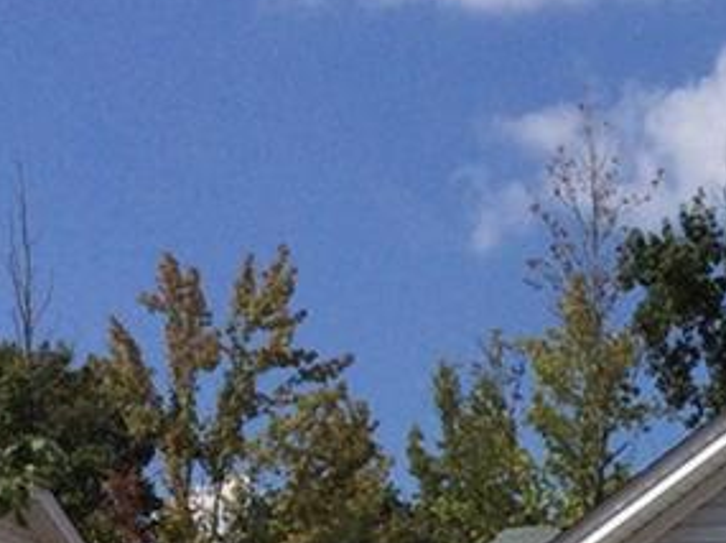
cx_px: 1154
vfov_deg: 12.0
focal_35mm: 115
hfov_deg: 15.5
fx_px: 2409
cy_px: 933
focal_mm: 3.3
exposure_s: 1/3584
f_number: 2.4
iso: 32
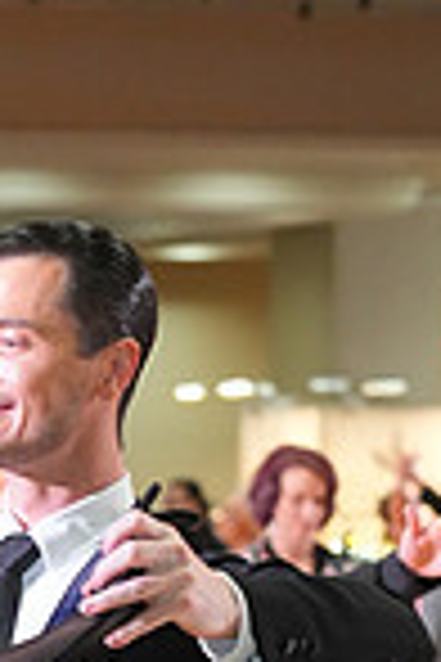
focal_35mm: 354
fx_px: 6504
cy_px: 1130
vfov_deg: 5.7
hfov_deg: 3.9
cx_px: -146
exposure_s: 1/200
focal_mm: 90
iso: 3200
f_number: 4.5
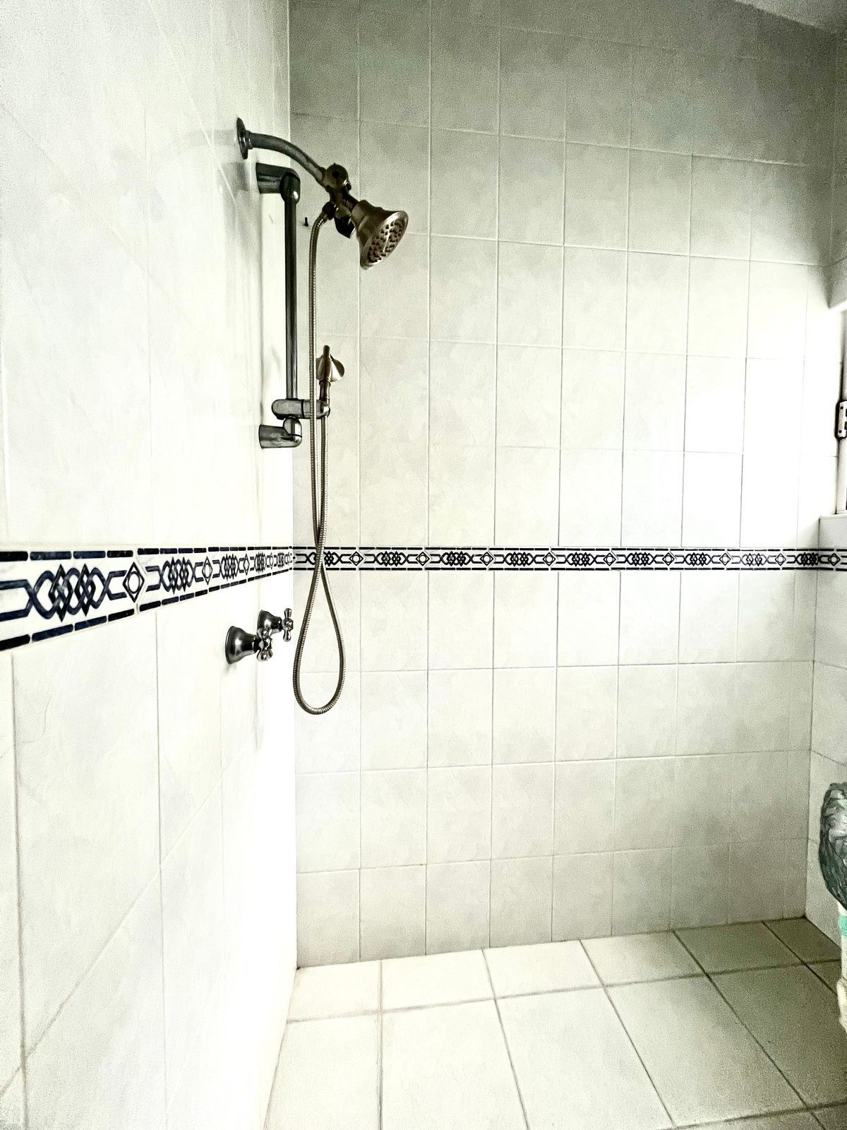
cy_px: 565
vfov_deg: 106.2
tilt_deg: -2.3
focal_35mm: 13
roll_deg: +0.8
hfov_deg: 89.9
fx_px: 424
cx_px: 424
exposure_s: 1/60
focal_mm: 1.57
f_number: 1.8
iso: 320
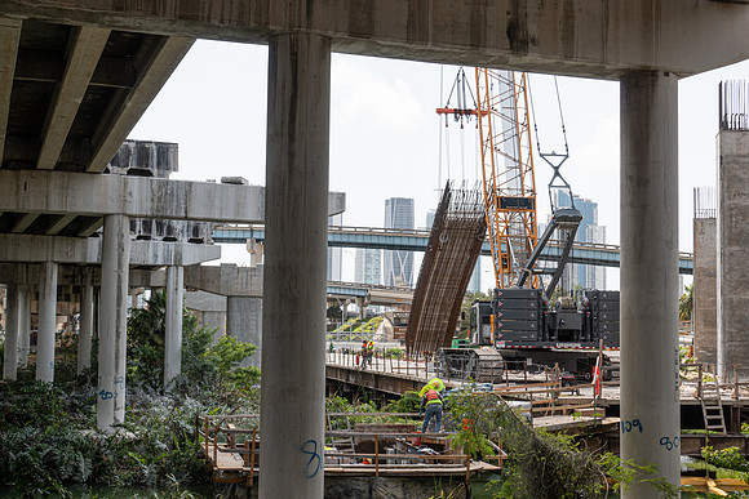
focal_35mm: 55
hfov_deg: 36.2
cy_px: 250
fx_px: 1145
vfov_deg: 24.6
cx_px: 374
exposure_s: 1/250
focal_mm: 20.05
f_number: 7.1
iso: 125
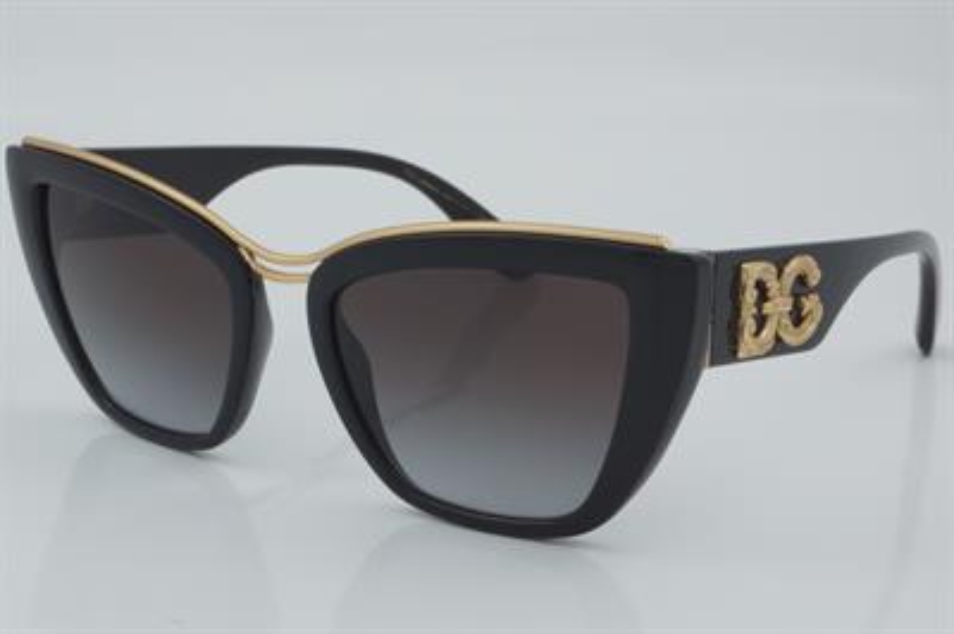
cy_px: 317
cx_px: 477
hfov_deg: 24.6
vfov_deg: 16.5
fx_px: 2184
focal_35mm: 82
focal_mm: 55
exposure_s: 1/4
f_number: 32
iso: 100
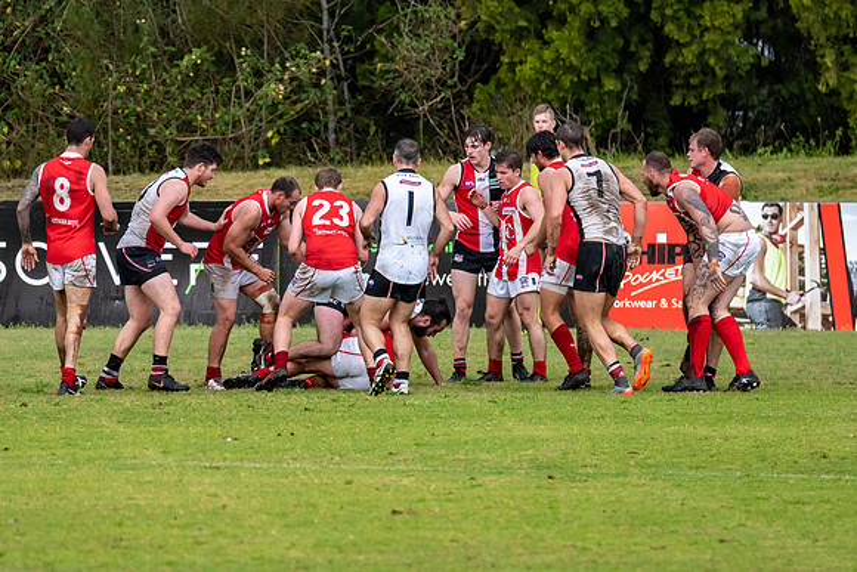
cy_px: 286
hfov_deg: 2.7
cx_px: 428
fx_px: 17858
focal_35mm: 750
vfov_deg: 1.8
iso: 1250
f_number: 7.1
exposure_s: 1/1250
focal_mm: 500
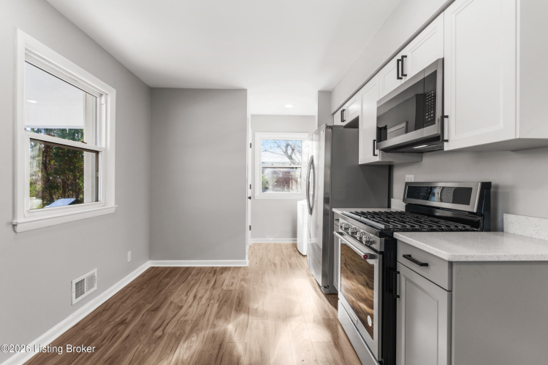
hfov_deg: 96.7
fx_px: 244
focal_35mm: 16
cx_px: 274
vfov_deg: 73.7
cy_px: 182
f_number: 11
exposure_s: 1/6
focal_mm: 16
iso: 400
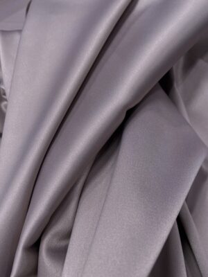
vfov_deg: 67.3
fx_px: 208
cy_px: 138
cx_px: 104
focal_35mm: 26
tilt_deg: -62.0
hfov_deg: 53.1
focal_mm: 4.2
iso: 100
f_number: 1.6
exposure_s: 1/100
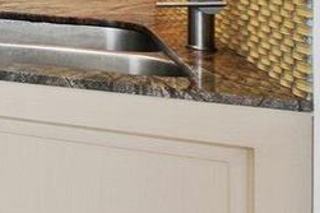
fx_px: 906
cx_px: -617
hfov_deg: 11.7
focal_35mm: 102
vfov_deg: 12.7
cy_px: -114
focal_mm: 16
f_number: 8
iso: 200
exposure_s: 1/4
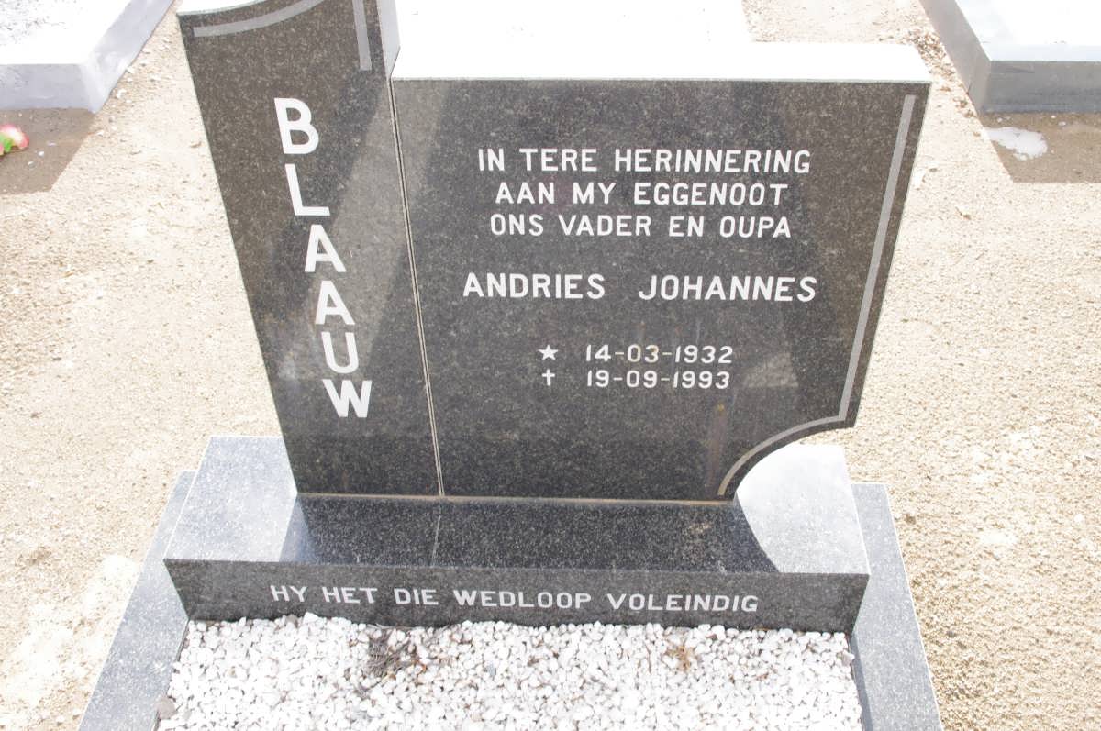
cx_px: 550
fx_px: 1039
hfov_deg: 55.9
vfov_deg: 38.8
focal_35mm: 34
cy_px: 366
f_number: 11
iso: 800
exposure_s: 1/125
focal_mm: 23.13
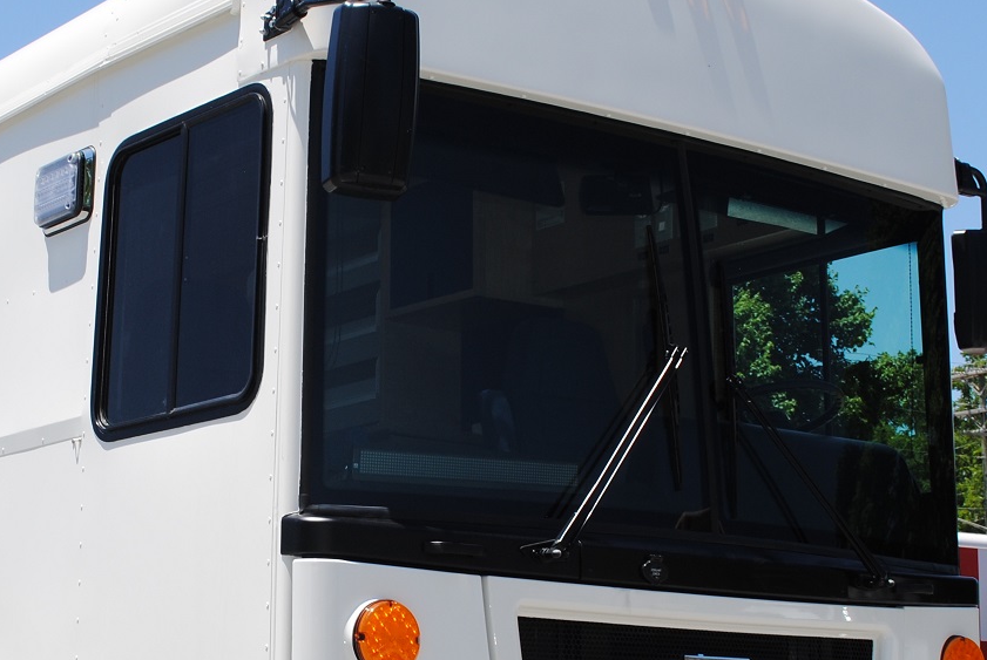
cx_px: 285
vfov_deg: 17.9
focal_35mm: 76
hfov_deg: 26.4
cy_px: 474
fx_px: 2086
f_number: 9
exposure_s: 1/200
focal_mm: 22
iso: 100
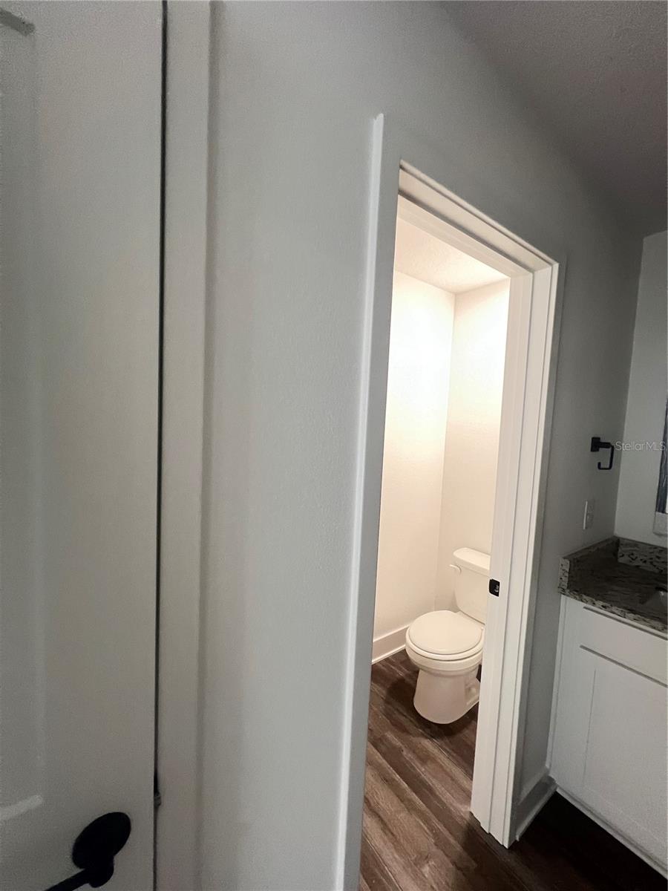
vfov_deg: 106.2
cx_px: 334
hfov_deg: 89.9
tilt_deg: +0.9
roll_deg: -2.6
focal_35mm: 13
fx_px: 334
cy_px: 446
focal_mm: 1.57
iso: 500
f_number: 1.8
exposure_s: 1/60
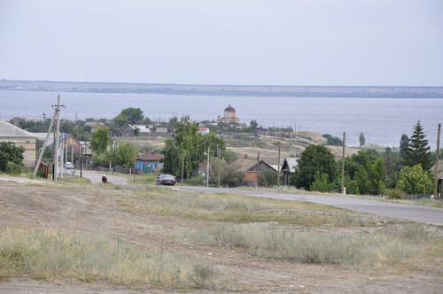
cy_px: 147
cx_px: 222
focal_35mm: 158
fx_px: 1936
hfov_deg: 13.1
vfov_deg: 8.7
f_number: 10
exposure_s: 1/250
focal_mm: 105
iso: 200
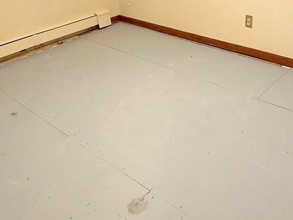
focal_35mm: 42
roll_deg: +2.2
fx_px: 356
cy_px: 27
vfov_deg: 32.8
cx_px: 172
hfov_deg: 44.6
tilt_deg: -18.9
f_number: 2.2
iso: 500
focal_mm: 2.22
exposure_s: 1/60
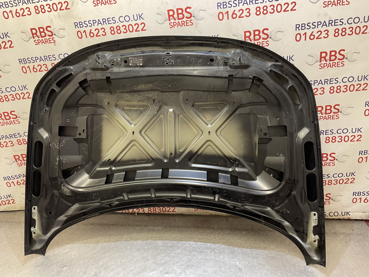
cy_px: 138
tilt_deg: -23.5
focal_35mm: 26
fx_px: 277
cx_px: 184
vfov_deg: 53.1
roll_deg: +1.7
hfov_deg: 67.3
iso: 200
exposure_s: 1/50
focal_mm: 4.2
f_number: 1.6
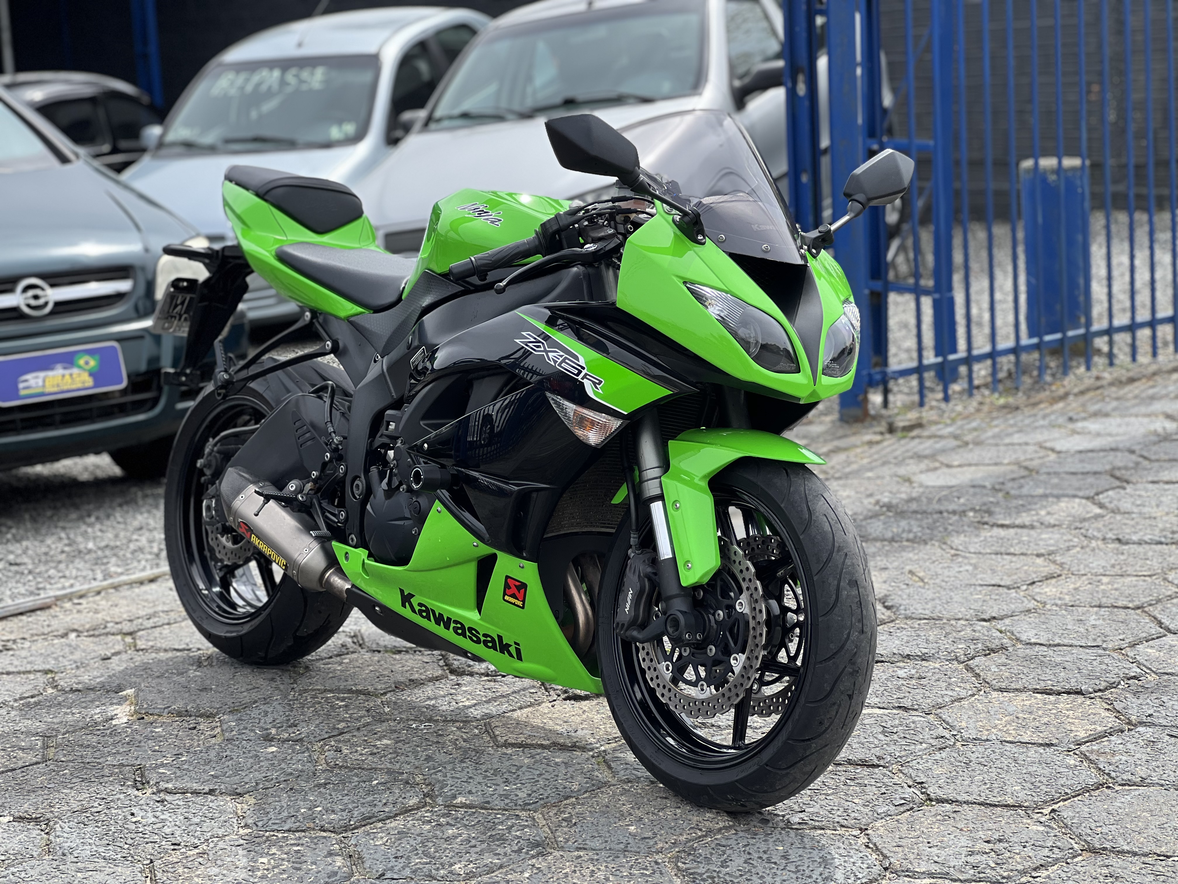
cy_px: 442
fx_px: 2620
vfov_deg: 19.1
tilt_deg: -8.4
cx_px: 589
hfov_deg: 25.3
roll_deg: +5.0
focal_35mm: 77
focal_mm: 9
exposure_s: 1/314
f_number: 2.8
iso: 32
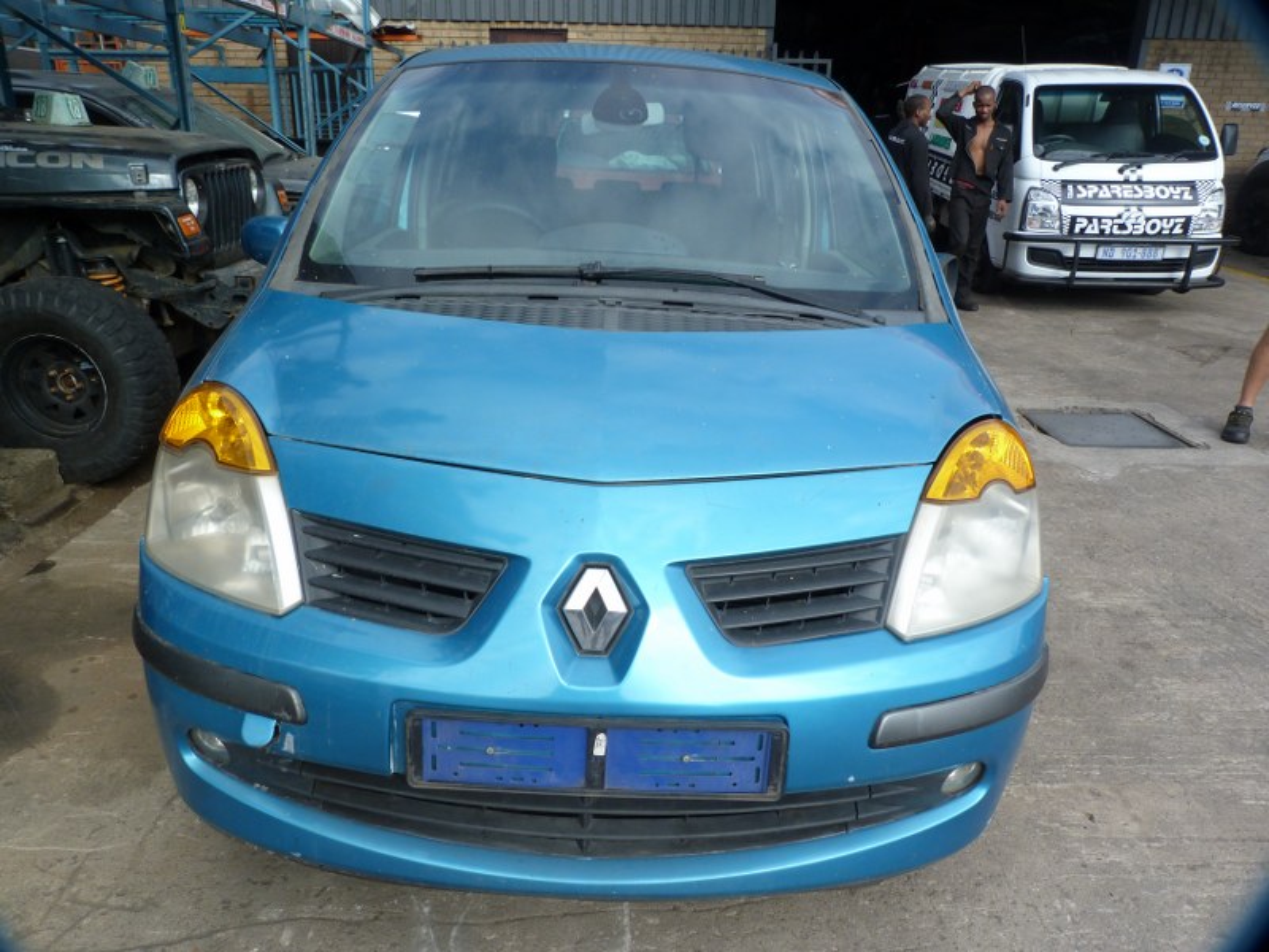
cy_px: 476
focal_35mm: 25
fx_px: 916
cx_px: 634
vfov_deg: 54.9
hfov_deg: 69.4
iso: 80
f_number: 4.5
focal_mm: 4.5
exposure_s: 1/200
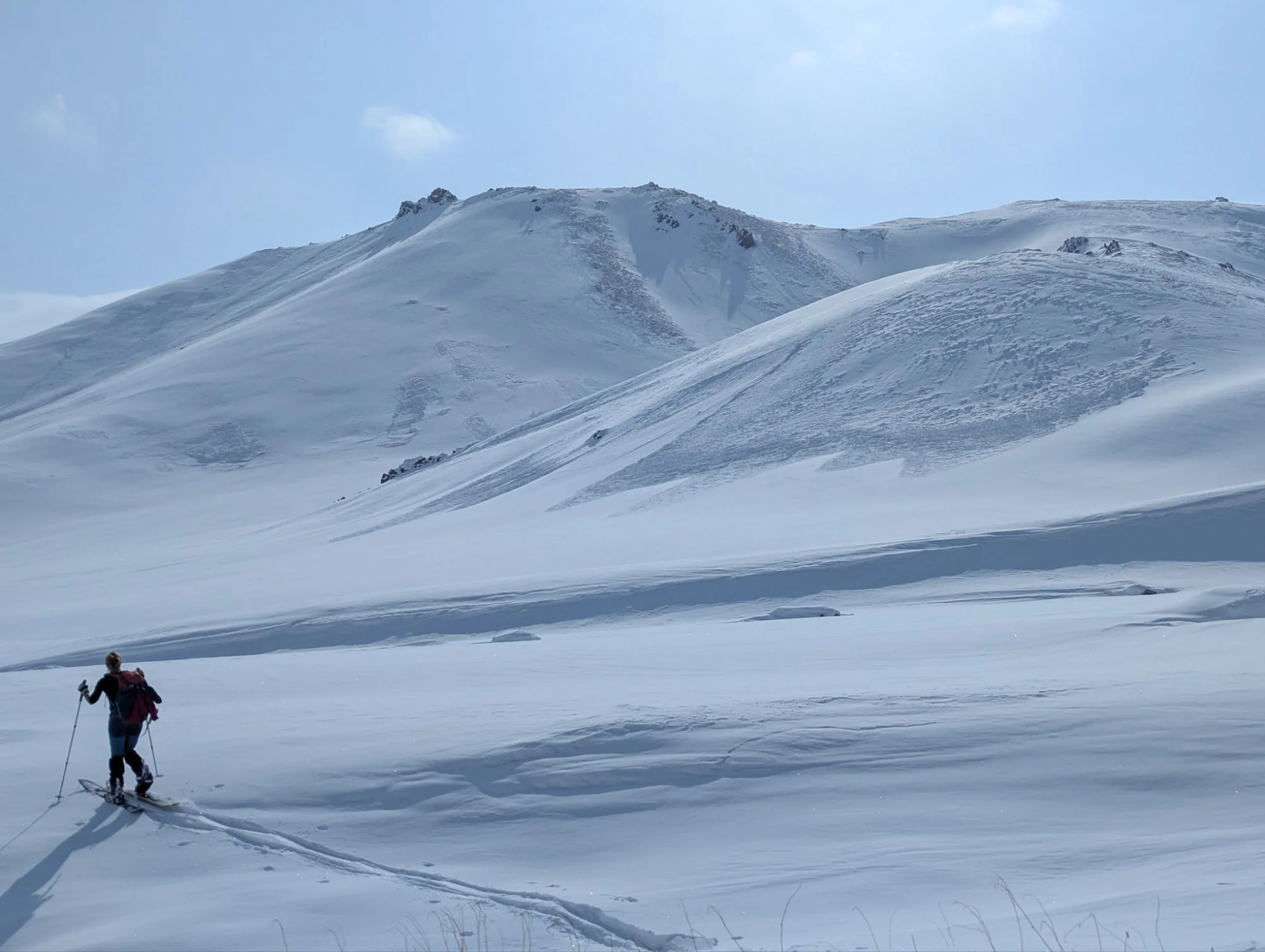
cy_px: 476
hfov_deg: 39.6
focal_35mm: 48
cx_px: 632
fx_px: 1757
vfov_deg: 30.3
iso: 44
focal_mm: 6.81
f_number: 1.85
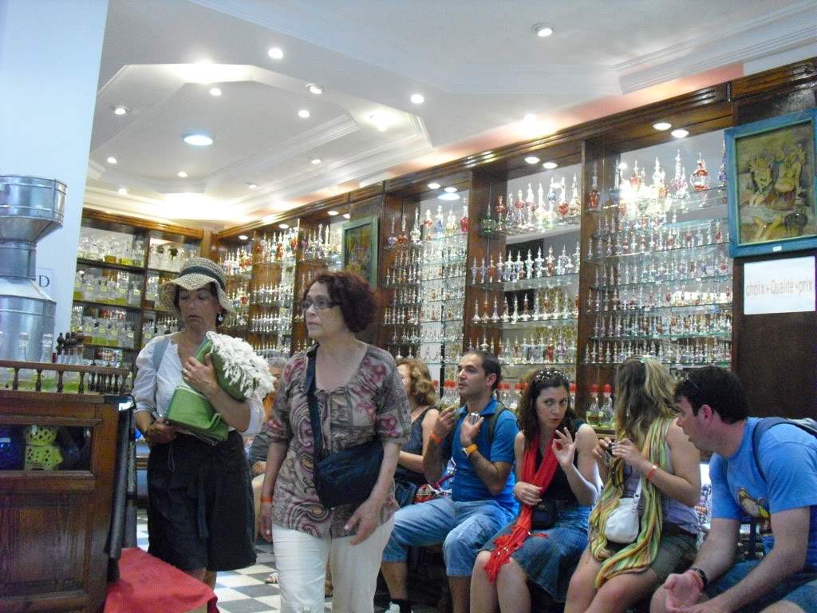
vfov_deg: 39.7
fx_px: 850
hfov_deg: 51.4
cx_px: 408
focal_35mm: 36
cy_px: 306
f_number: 3.1
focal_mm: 6.3
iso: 800
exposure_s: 1/60
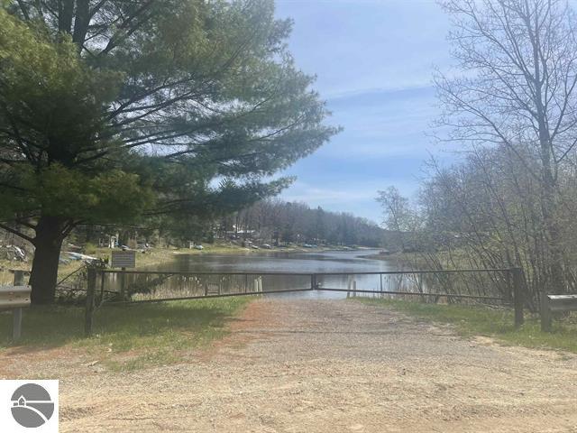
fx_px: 417
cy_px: 216
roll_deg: -0.6
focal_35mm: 25
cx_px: 288
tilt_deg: +1.8
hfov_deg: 69.4
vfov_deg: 54.9
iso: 32
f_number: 1.6
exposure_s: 1/3788
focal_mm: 5.1
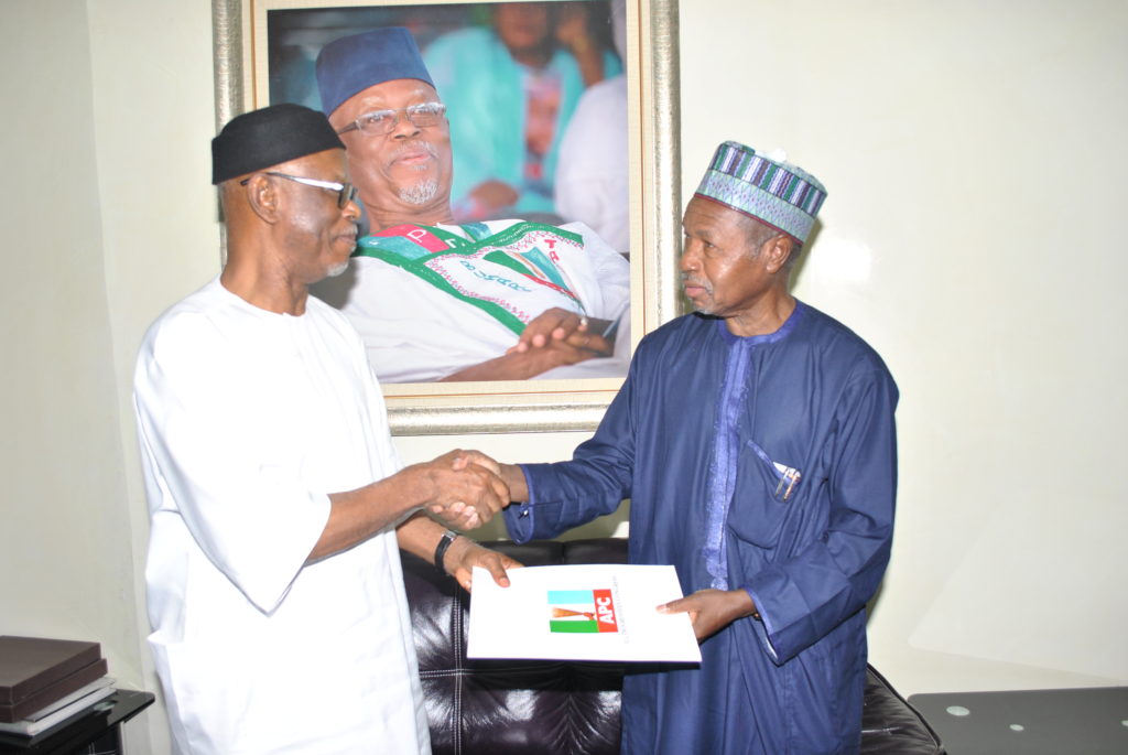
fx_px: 941
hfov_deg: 61.9
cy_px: 378
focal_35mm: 30
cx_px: 564
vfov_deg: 43.7
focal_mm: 20
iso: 200
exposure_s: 1/60
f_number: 4
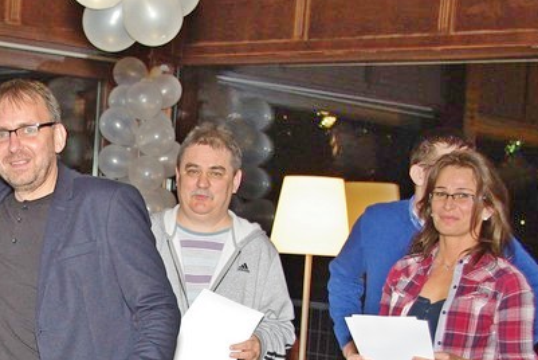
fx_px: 1376
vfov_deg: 14.6
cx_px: 75
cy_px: 370
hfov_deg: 21.7
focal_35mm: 92
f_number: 4
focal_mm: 24.38
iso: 400
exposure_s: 1/45
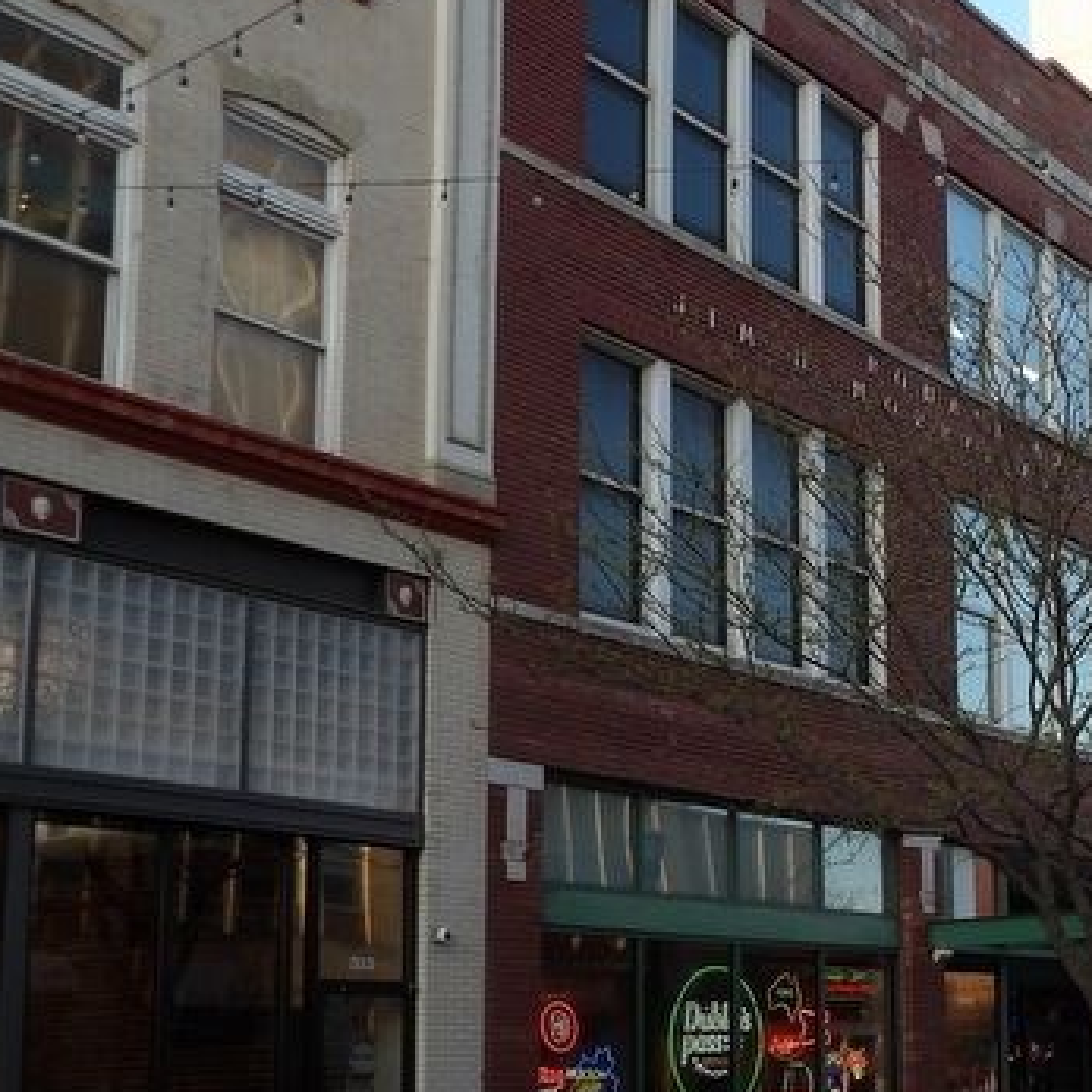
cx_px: 1130
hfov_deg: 28.0
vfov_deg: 29.8
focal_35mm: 57
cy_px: 752
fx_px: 2034
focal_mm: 5
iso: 100
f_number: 3.4
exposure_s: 1/113
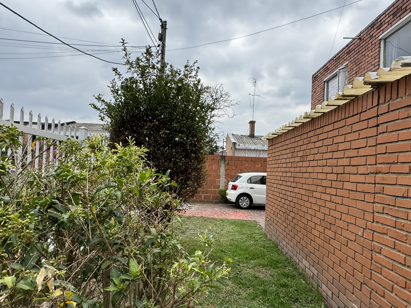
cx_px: 205
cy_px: 169
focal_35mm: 24
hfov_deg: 71.6
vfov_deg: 56.7
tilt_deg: +0.5
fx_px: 285
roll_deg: -2.4
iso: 50
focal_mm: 2.22
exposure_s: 1/1217
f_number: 2.2
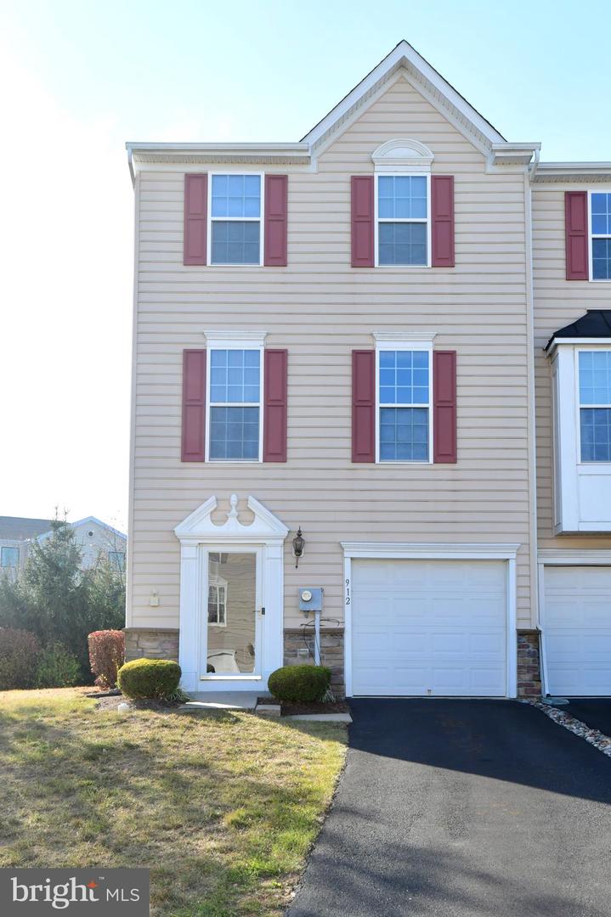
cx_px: 306
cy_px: 458
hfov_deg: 61.9
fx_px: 510
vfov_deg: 84.0
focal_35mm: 20
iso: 800
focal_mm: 20
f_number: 14
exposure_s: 1/200
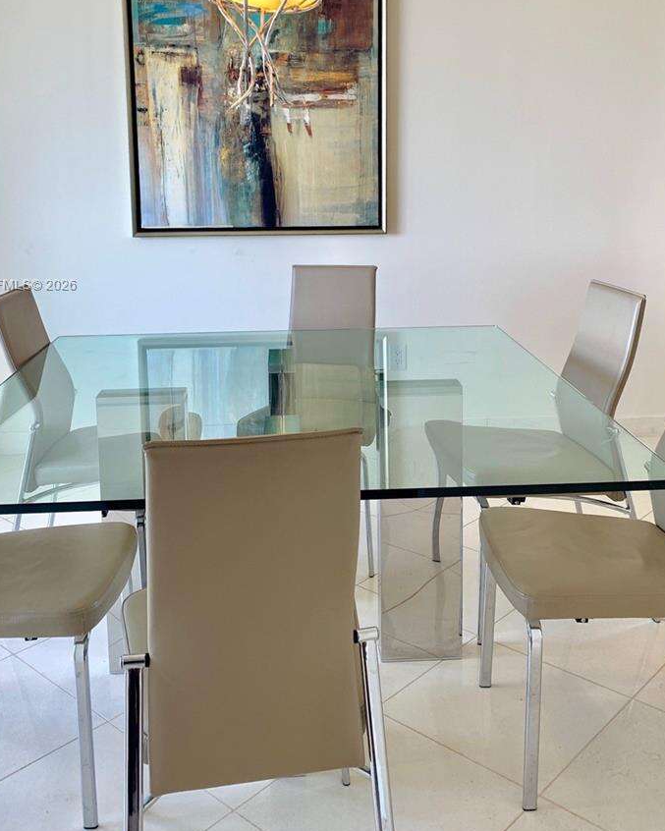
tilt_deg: -6.9
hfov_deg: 41.2
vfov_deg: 49.5
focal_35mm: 36
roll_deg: +0.9
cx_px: 336
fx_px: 886
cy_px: 286
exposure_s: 1/120
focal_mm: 4.25
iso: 40
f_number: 1.8
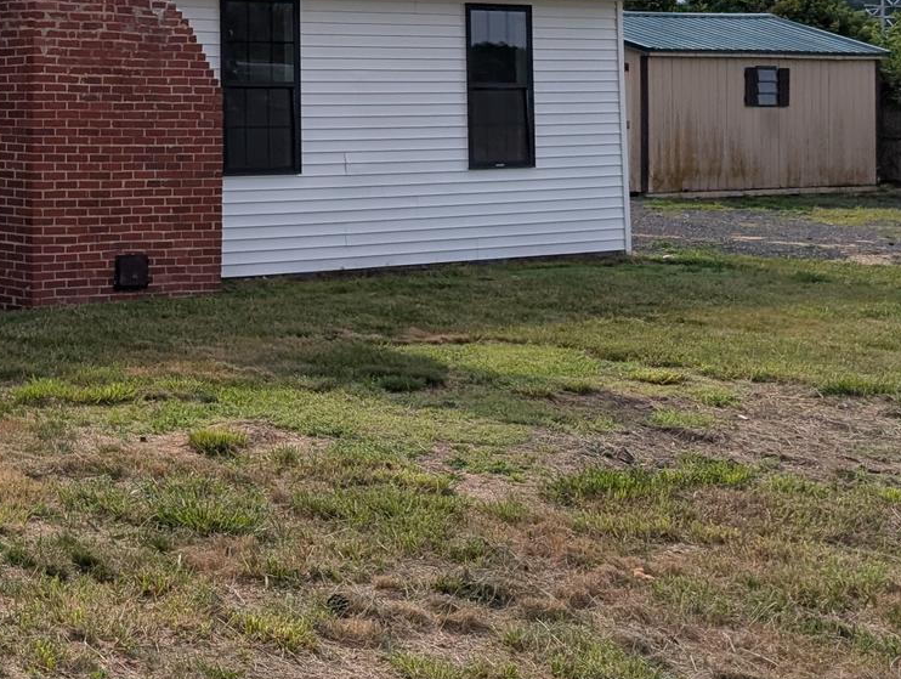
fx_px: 1721
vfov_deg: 21.9
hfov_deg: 25.1
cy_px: 90
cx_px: -294
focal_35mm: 66
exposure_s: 1/2786
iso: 22
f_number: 1.68
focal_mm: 6.9
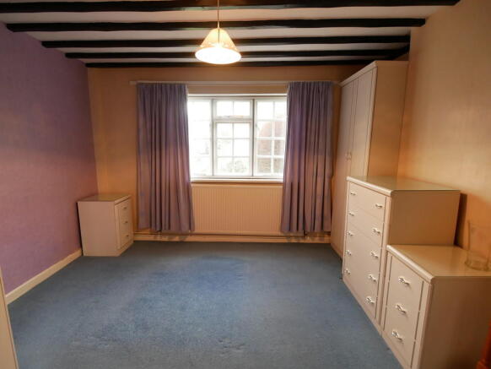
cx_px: 246
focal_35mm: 18
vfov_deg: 71.6
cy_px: 184
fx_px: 255
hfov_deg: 87.7
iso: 800
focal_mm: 9
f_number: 4
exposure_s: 1/60
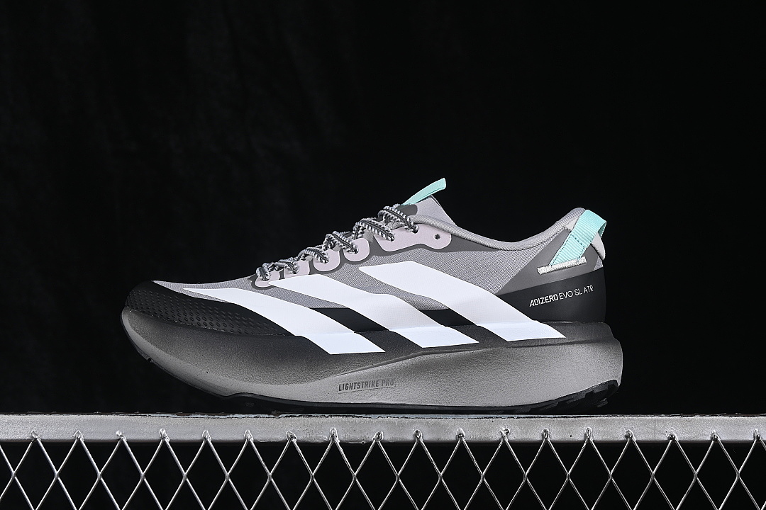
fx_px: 1596
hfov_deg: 27.0
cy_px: 255
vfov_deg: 18.2
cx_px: 383
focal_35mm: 75
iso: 160
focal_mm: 50
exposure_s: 1/80
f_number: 8
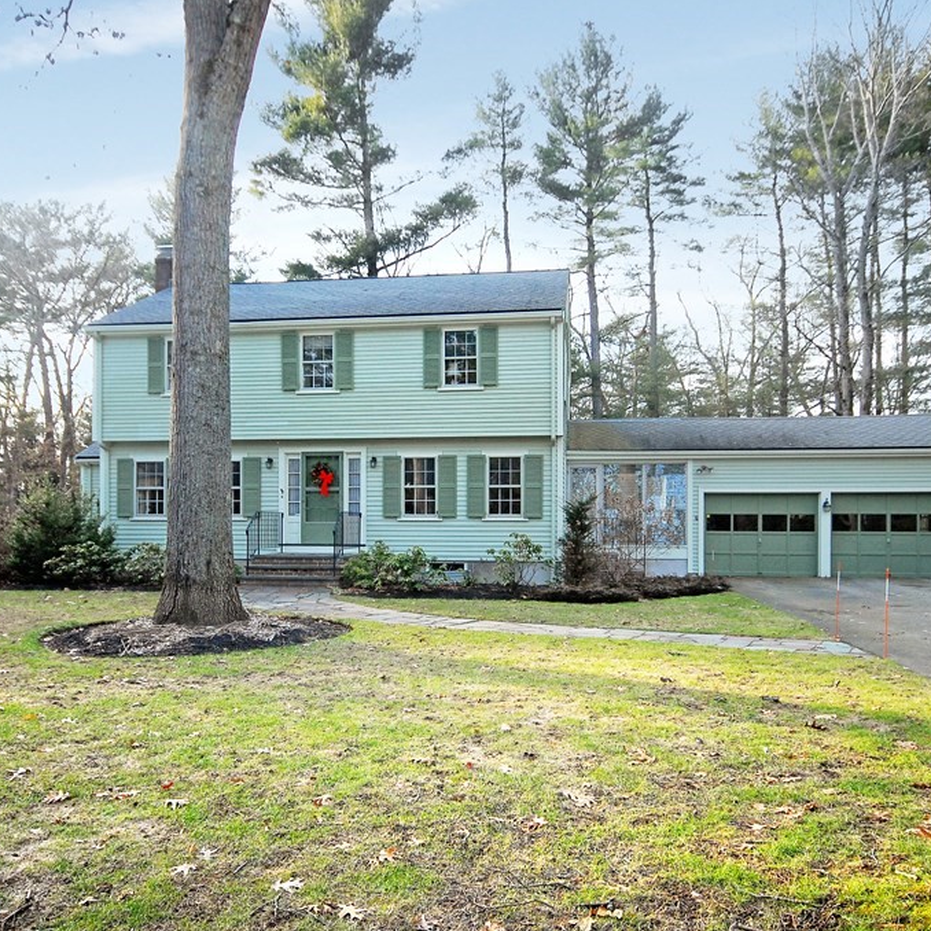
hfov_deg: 59.1
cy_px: 465
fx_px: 822
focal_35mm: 27
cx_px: 466
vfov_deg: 59.1
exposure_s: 1/125
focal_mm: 14
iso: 400
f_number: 5.6
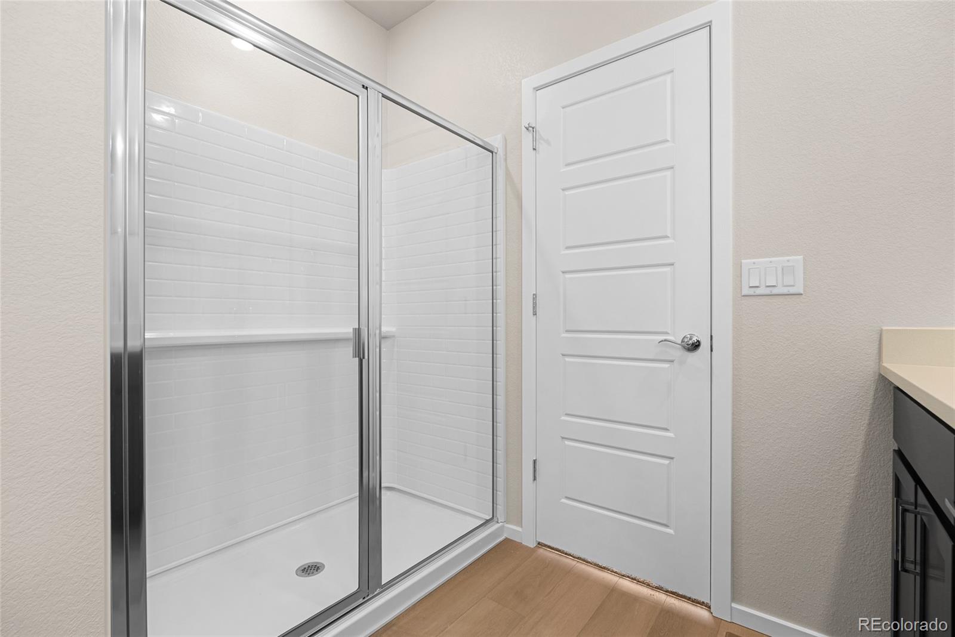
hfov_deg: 96.7
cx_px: 478
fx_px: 425
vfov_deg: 73.8
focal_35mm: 16
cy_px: 318
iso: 200
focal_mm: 16
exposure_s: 1/4
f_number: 8
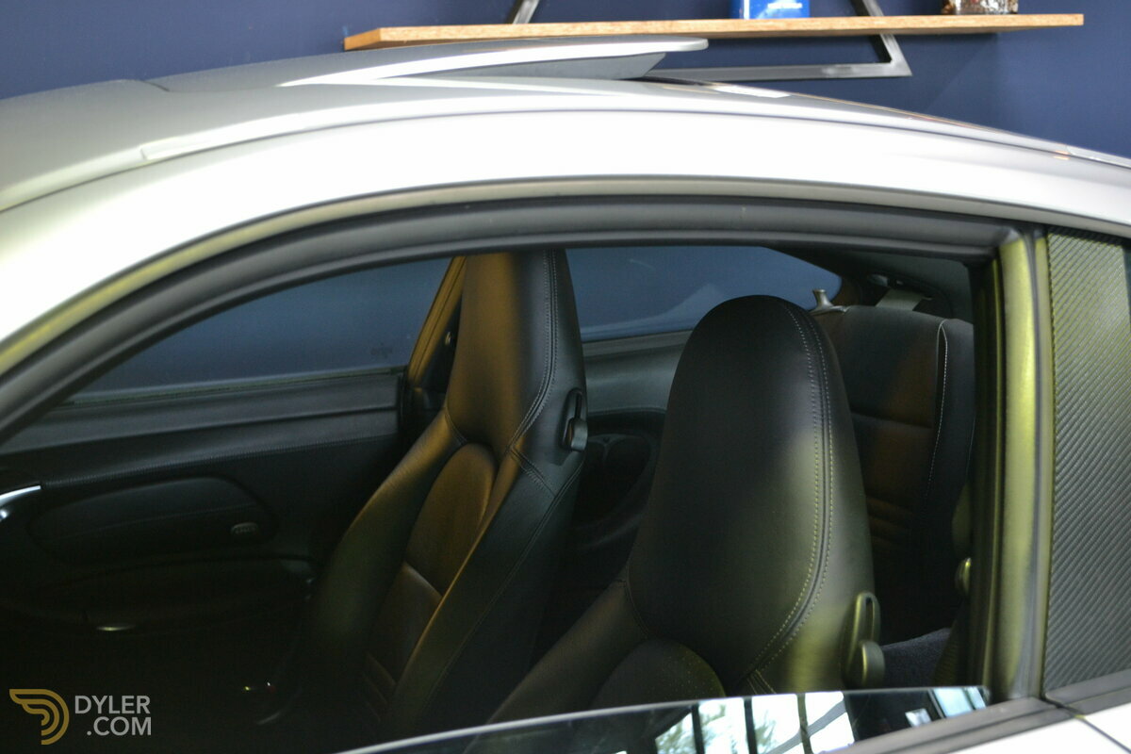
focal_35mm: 48
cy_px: 377
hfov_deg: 41.1
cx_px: 566
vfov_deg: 28.1
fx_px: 1508
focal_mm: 32
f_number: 4.8
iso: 640
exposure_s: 1/15
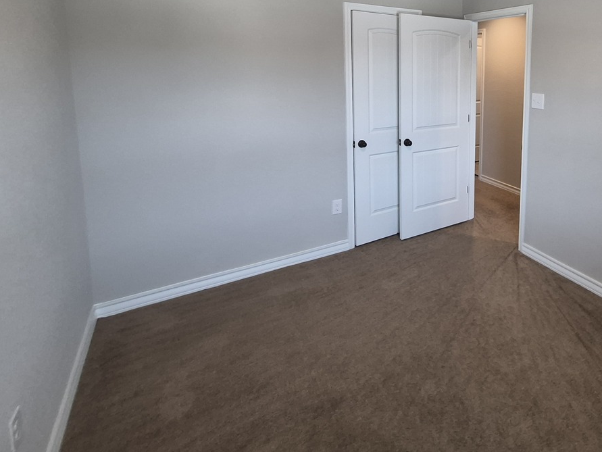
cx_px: 461
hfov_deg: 72.7
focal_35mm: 21
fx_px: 365
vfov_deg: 59.5
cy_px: 103
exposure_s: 1/60
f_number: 2.2
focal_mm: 1.74
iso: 200
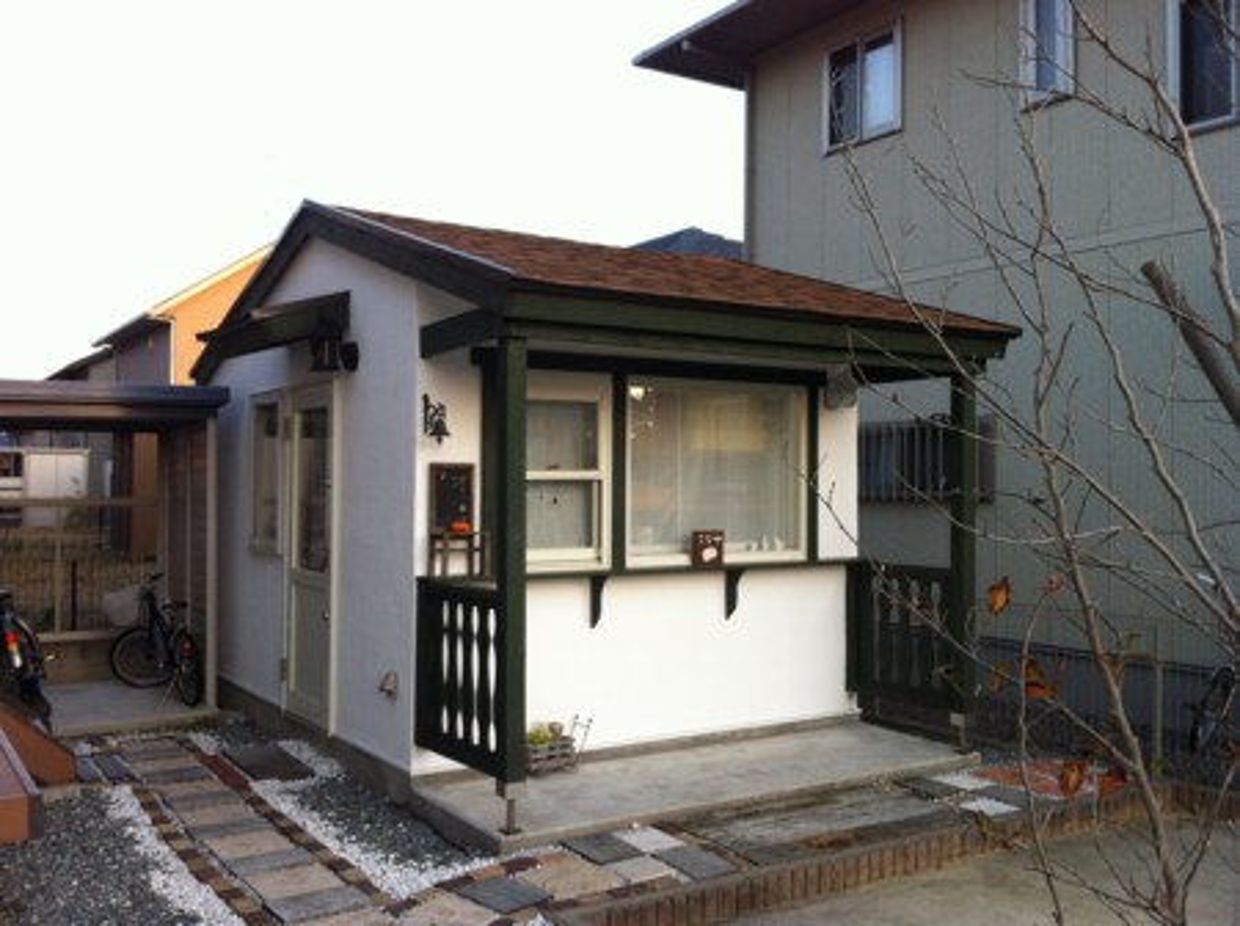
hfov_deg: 52.7
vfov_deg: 40.6
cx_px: 620
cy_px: 463
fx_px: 1252
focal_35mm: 35
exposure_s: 1/120
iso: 100
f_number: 2.8
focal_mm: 3.85
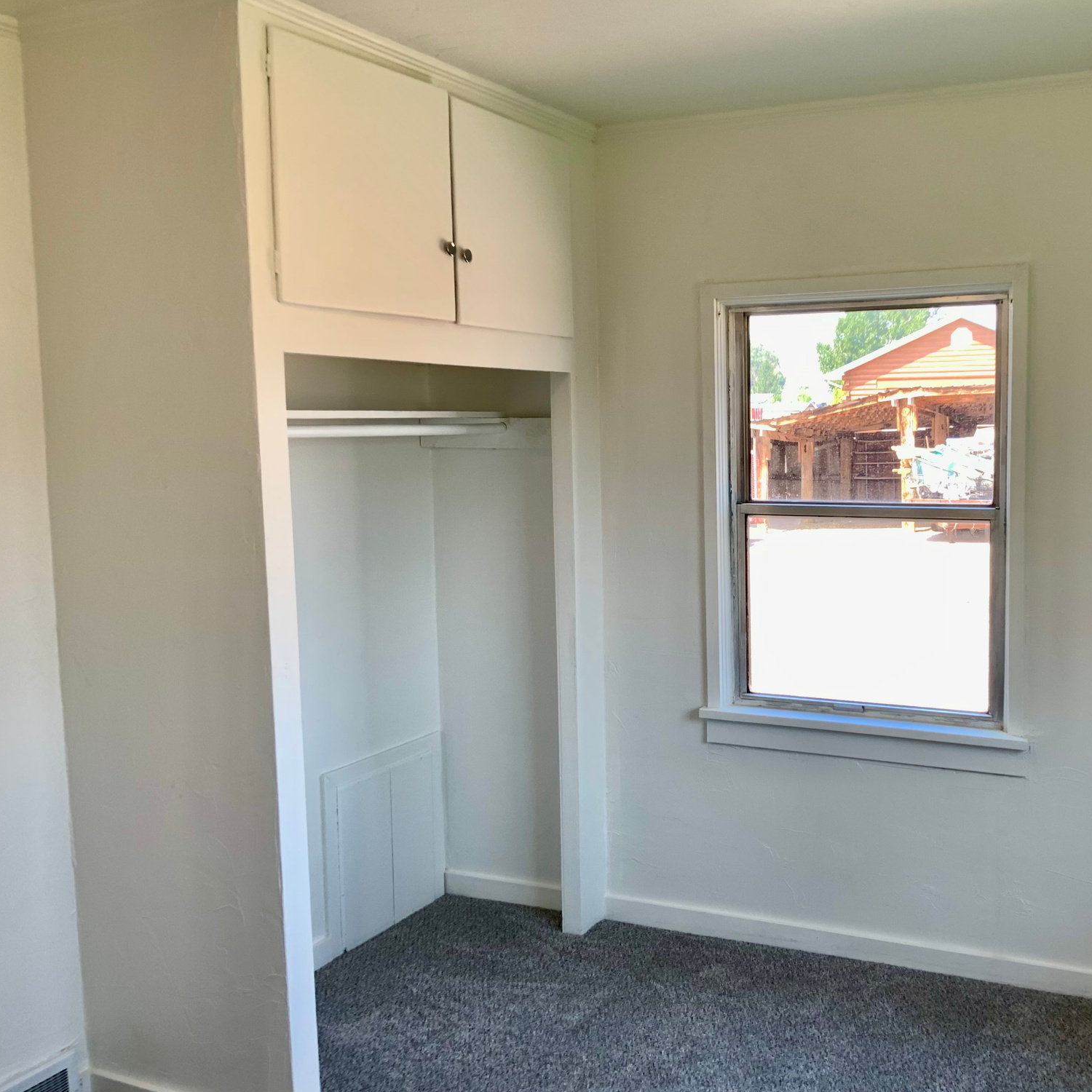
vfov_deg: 47.2
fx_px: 1249
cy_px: 558
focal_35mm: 35
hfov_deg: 46.5
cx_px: 727
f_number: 1.8
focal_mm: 3
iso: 16
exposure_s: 1/132
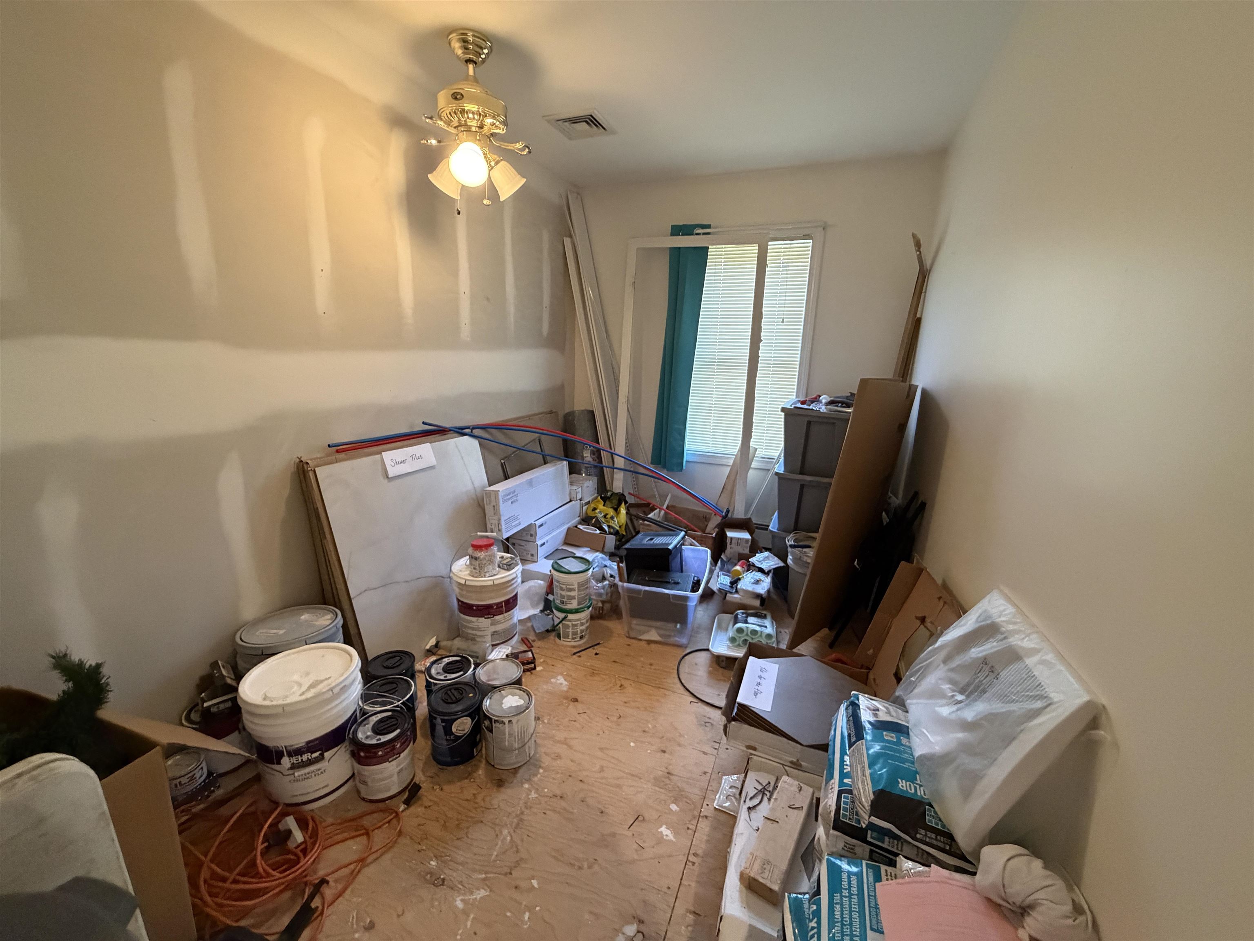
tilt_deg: -13.2
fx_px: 507
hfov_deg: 102.1
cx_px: 627
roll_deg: -1.9
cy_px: 470
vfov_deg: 85.7
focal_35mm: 14
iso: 800
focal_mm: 2.22
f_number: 2.2
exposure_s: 1/60
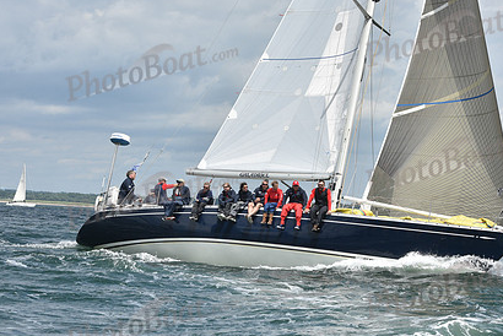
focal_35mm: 99
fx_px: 1384
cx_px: 303
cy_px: 116
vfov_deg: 13.8
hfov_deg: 20.6
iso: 250
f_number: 9
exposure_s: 1/1000
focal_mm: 70
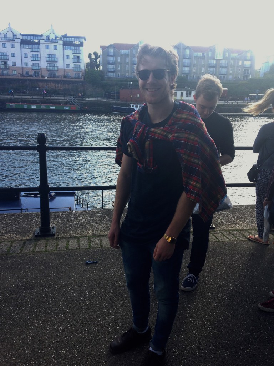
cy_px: 183
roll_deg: -1.0
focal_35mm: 33
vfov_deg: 55.4
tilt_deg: -14.5
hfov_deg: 42.9
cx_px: 137
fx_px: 348
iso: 50
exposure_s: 1/279
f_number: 2.4
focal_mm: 4.12
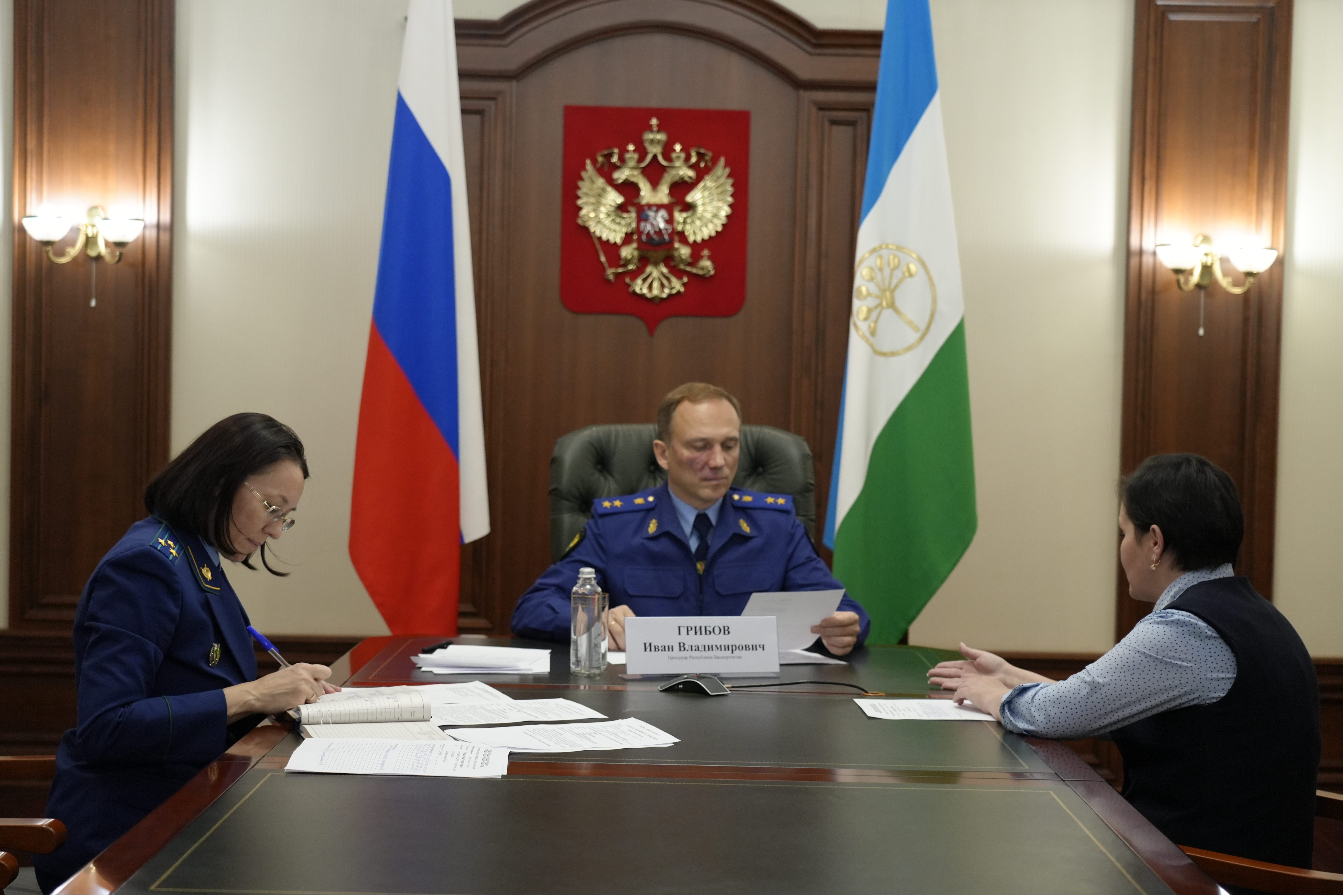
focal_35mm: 53
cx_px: 672
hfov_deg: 37.5
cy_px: 448
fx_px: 1977
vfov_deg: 25.5
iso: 3200
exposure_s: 1/160
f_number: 4
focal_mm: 53
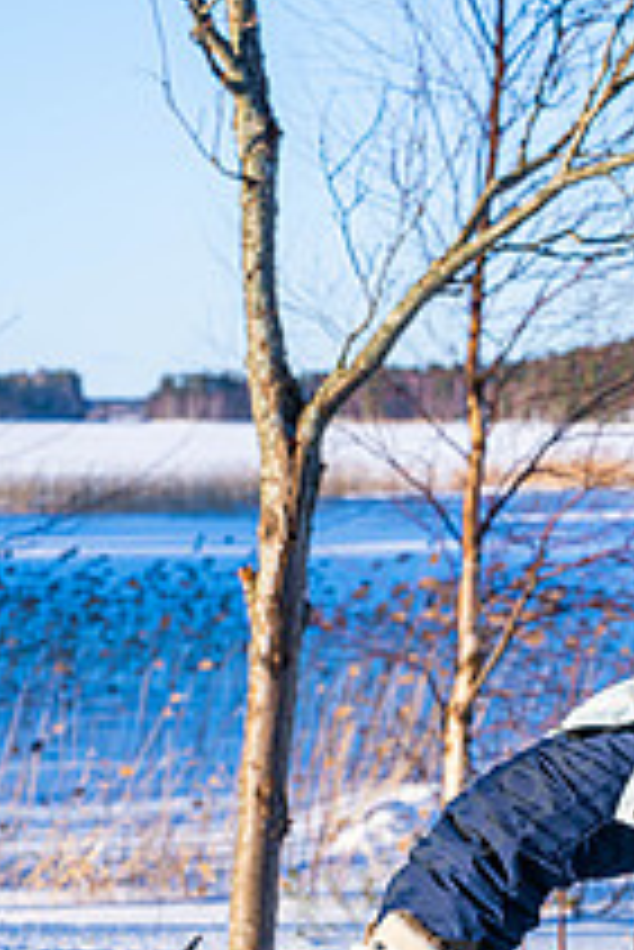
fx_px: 3929
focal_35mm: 149
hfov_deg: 9.2
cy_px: 680
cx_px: 665
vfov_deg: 13.7
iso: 125
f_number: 5.6
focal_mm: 70
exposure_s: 1/640
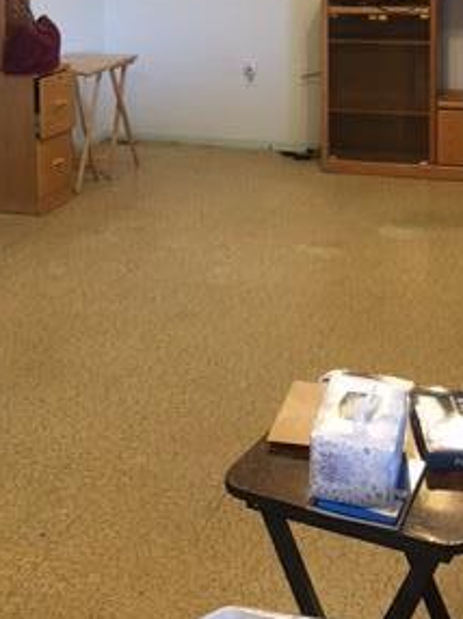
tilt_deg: -4.5
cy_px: 37
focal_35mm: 65
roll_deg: +1.3
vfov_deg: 28.4
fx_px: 1161
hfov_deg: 22.2
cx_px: 84
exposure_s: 1/15
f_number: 2.2
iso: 50
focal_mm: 4.15
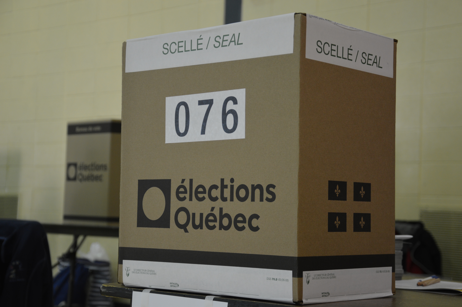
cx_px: 231
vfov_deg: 18.9
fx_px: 923
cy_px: 154
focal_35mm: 72
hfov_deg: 28.1
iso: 500
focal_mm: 48
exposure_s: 1/15
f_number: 4.8
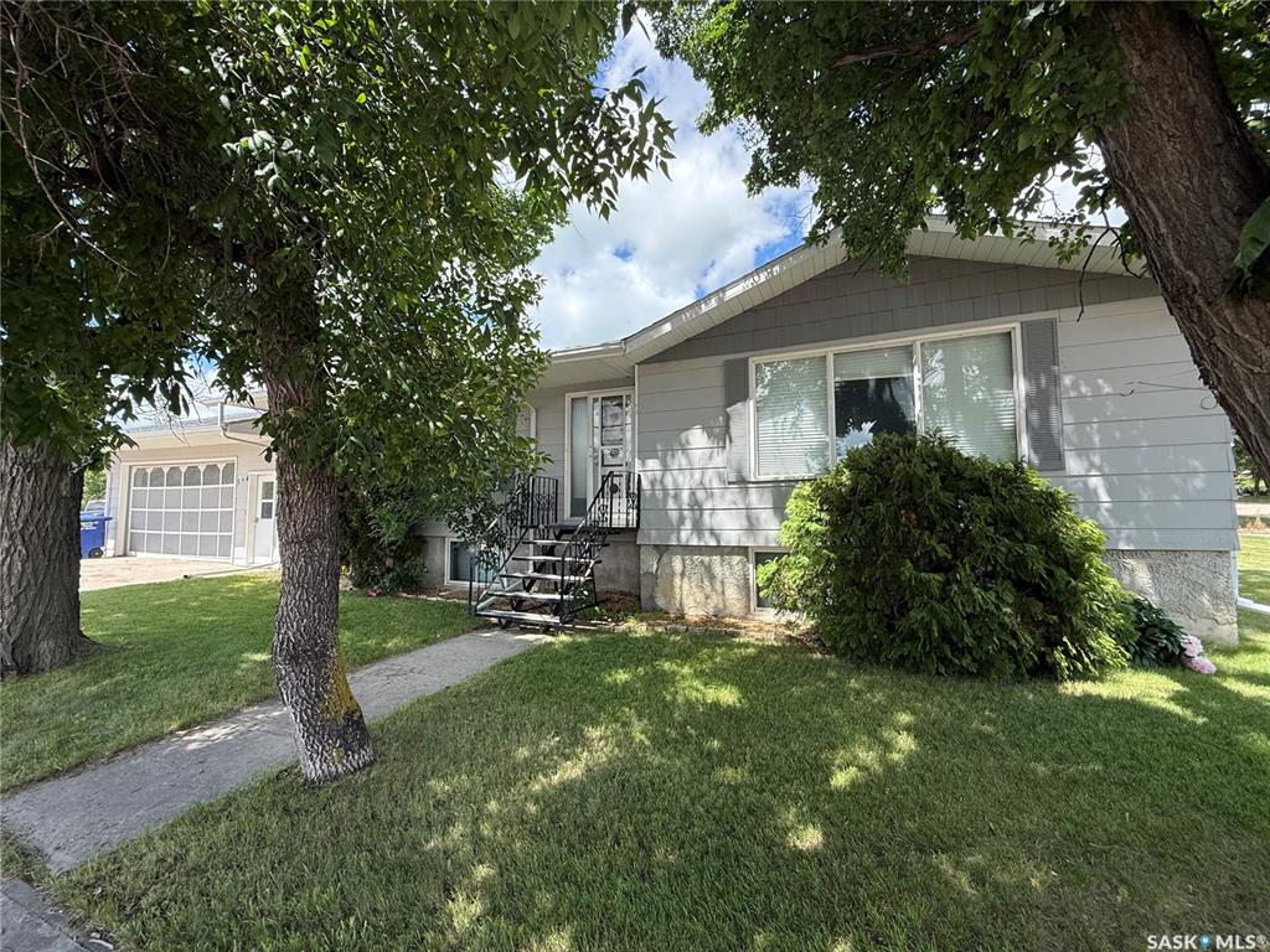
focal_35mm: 14
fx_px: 514
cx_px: 635
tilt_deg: +4.5
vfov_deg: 85.7
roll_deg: +0.3
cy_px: 476
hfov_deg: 102.1
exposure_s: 1/564
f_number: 2.2
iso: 64
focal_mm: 2.22
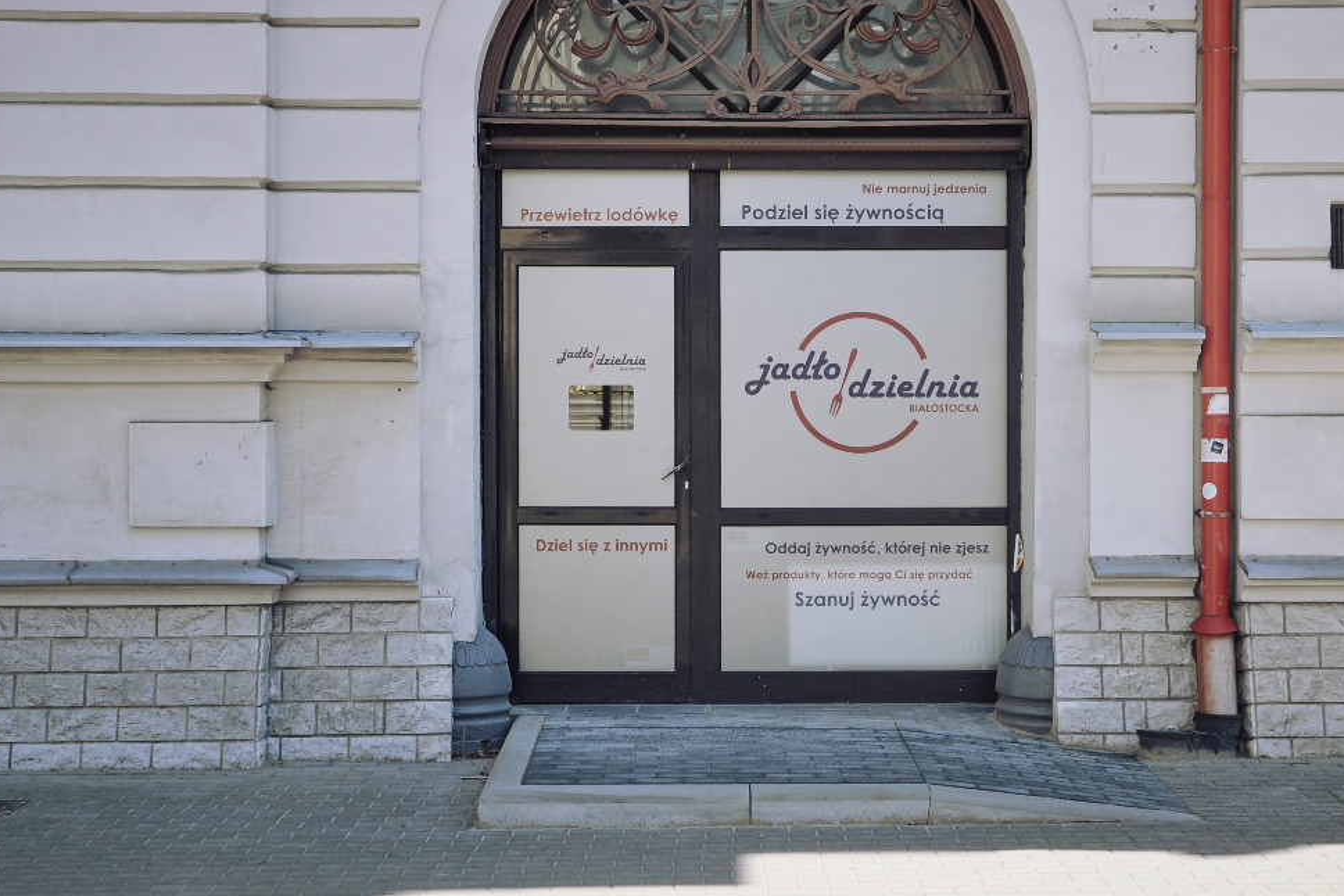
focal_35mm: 65
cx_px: 755
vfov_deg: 20.9
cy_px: 378
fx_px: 2426
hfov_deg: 30.9
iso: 200
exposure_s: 1/250
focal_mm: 30
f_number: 8
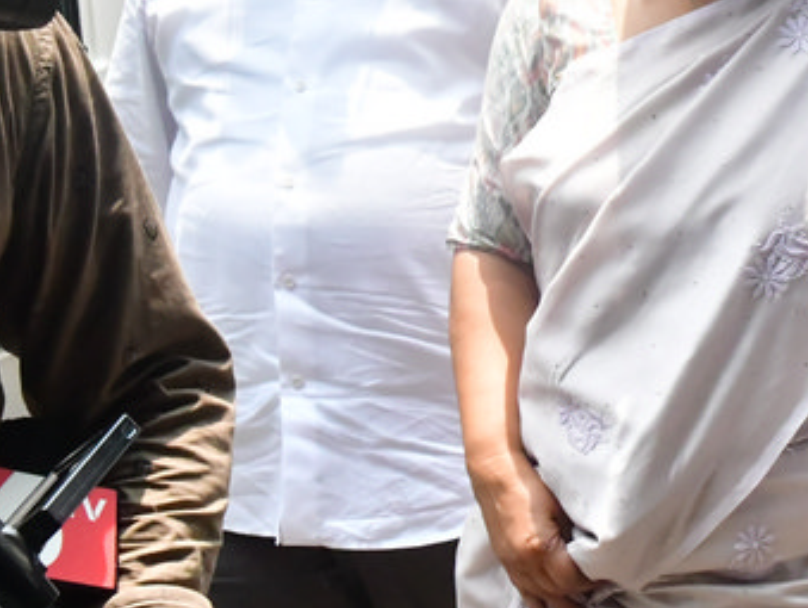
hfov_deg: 16.0
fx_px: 2781
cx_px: 941
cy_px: 112
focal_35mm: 119
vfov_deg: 12.4
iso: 8000
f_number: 18
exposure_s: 1/1250
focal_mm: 35
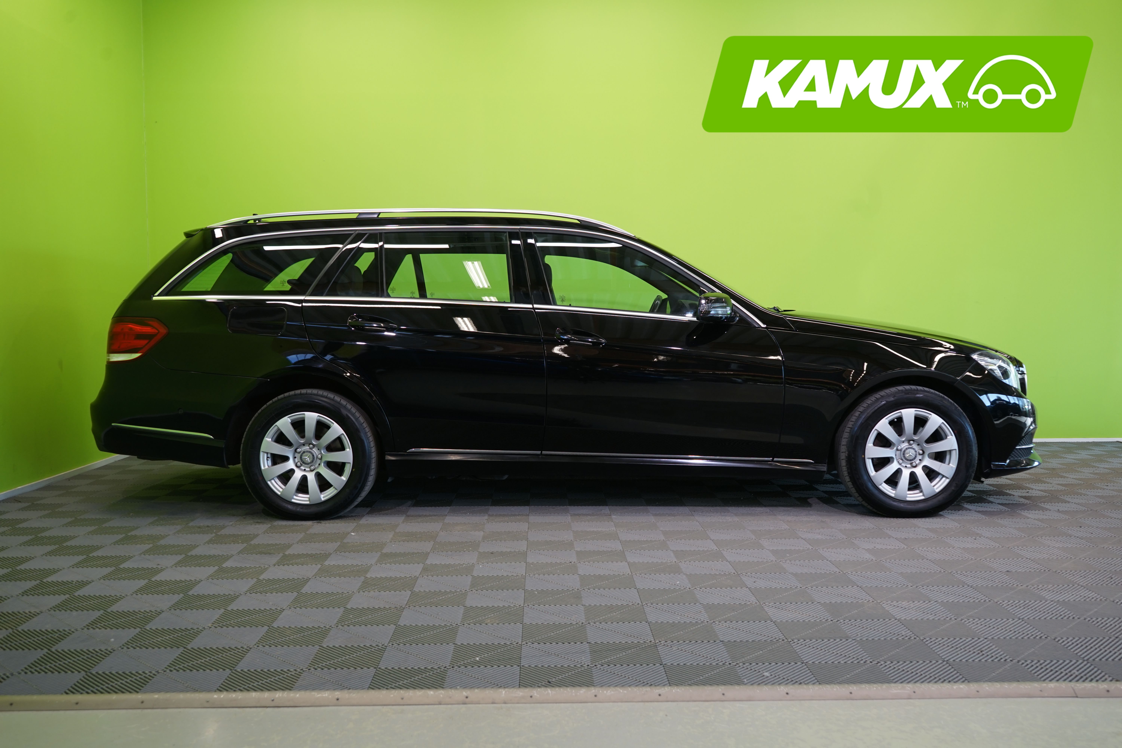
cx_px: 561
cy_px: 374
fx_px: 1028
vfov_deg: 40.0
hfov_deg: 57.2
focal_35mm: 33
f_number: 6.3
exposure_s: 1/30
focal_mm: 33
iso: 400
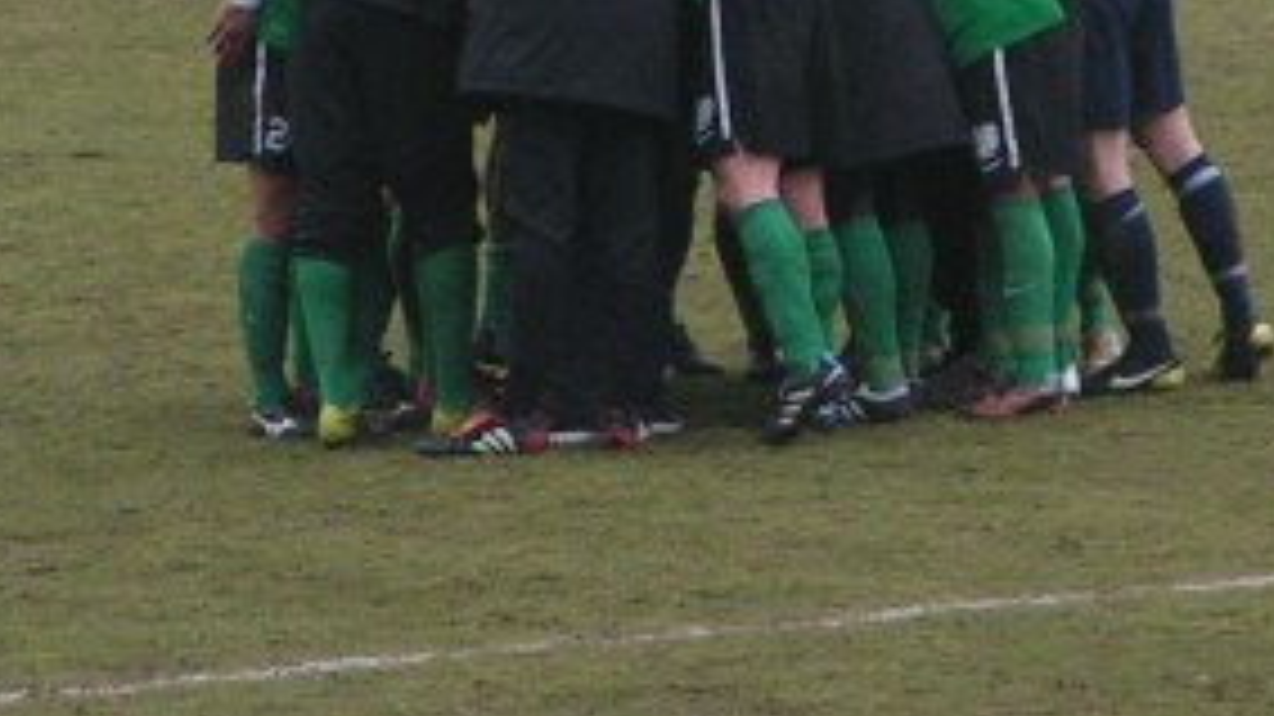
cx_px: 833
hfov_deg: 2.5
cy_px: -95
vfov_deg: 1.4
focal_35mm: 871
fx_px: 29415
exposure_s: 1/320
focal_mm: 43.3
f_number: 3.5
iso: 100
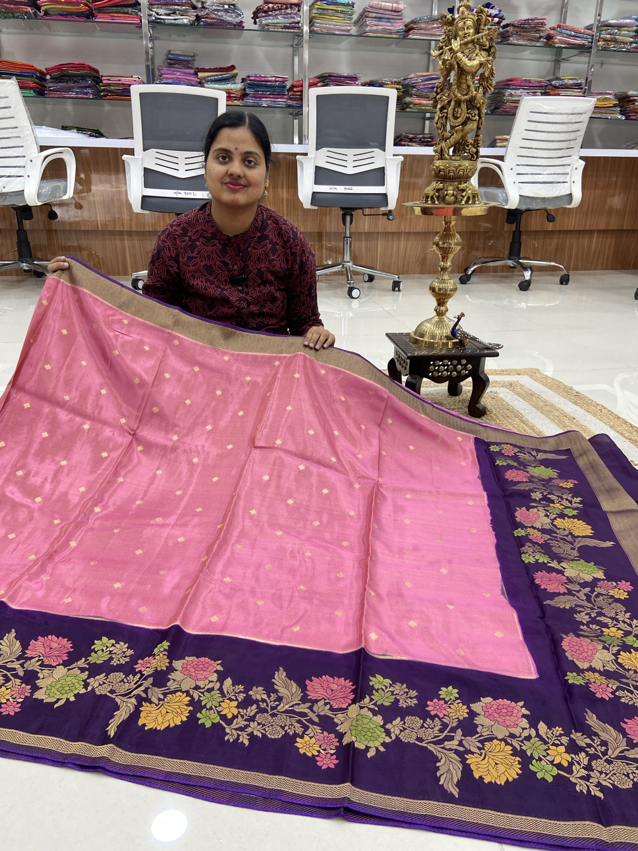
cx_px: 319
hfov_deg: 53.1
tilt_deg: -20.5
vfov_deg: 67.3
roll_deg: +0.7
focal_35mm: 26
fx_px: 639
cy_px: 426
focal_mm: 4.25
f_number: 1.8
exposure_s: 1/100
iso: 100
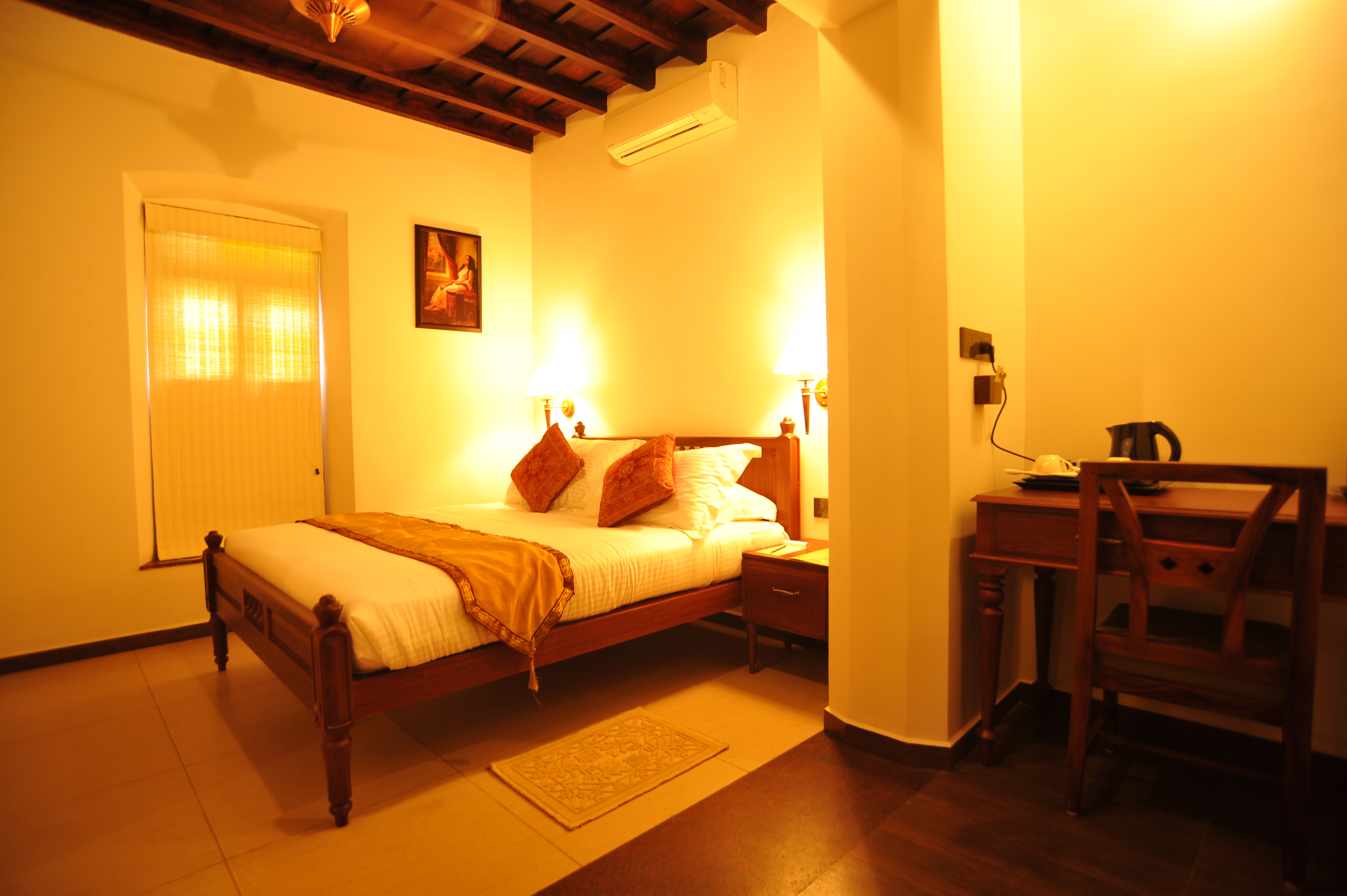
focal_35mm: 18
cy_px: 448
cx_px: 674
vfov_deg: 67.3
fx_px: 673
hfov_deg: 90.0
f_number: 4
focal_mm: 18
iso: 800
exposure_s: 1/4
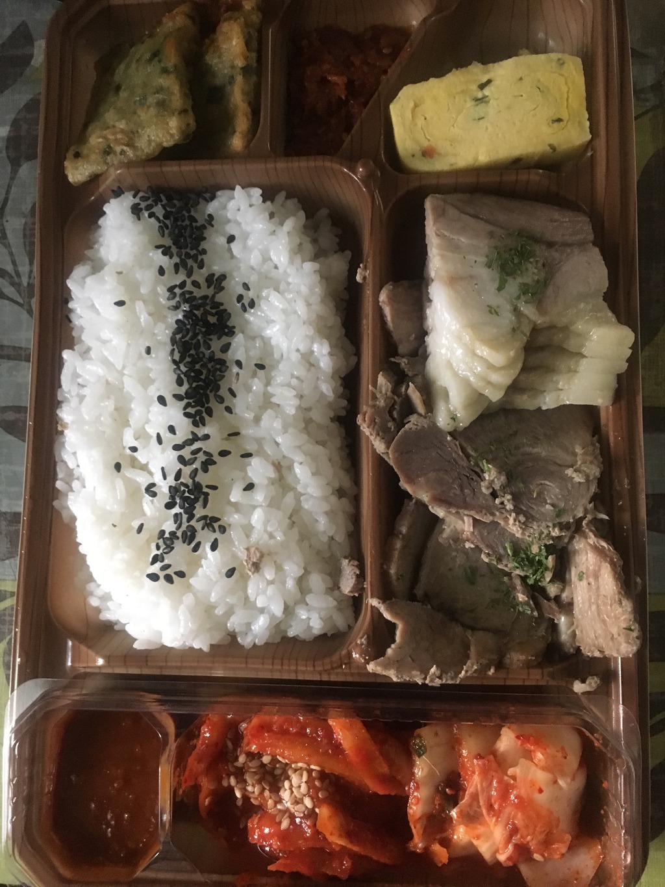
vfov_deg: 61.7
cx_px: 332
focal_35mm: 29
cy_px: 444
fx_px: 743
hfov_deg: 48.2
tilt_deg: -82.9
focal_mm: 4.15
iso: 200
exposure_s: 1/15
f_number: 2.2
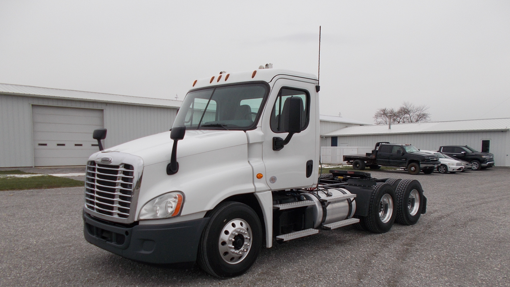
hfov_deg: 66.1
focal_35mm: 29
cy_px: 185
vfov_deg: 39.8
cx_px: 253
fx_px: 392
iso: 80
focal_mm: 4.6
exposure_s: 1/160
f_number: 8
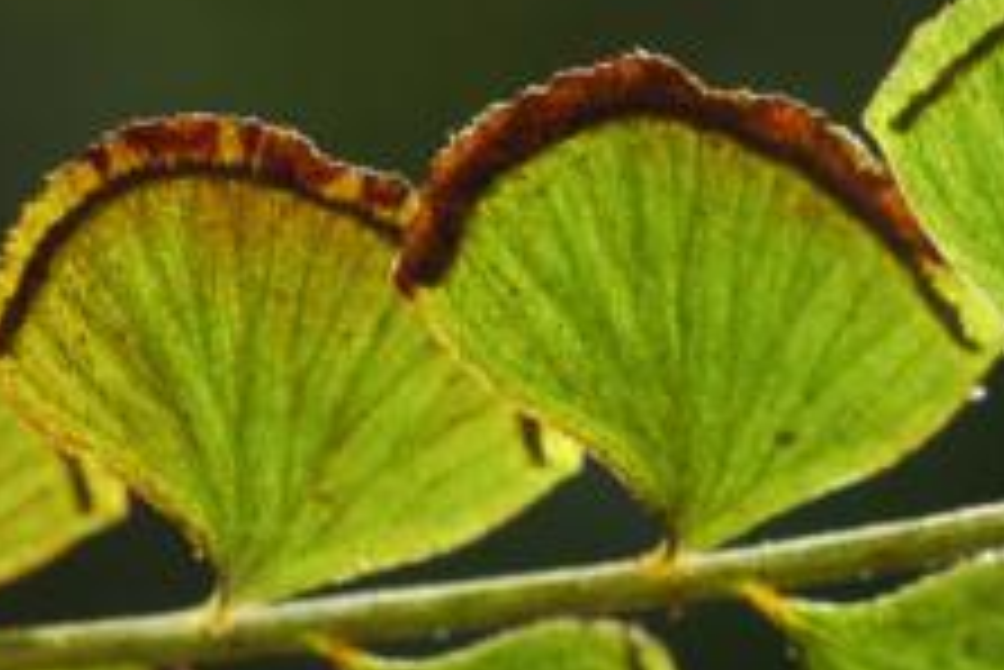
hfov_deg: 8.4
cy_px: 247
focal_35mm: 242
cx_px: 1153
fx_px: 6753
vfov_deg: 5.7
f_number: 10
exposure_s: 1/200
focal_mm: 60
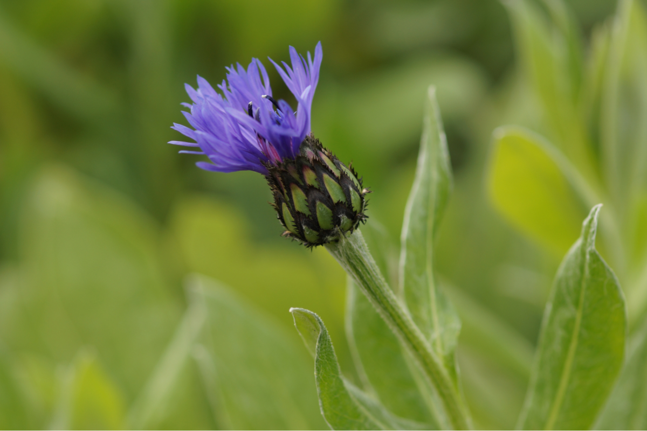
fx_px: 2696
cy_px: 216
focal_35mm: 150
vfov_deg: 9.1
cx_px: 324
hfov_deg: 13.7
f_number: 3.5
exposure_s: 1/400
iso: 100
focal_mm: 100
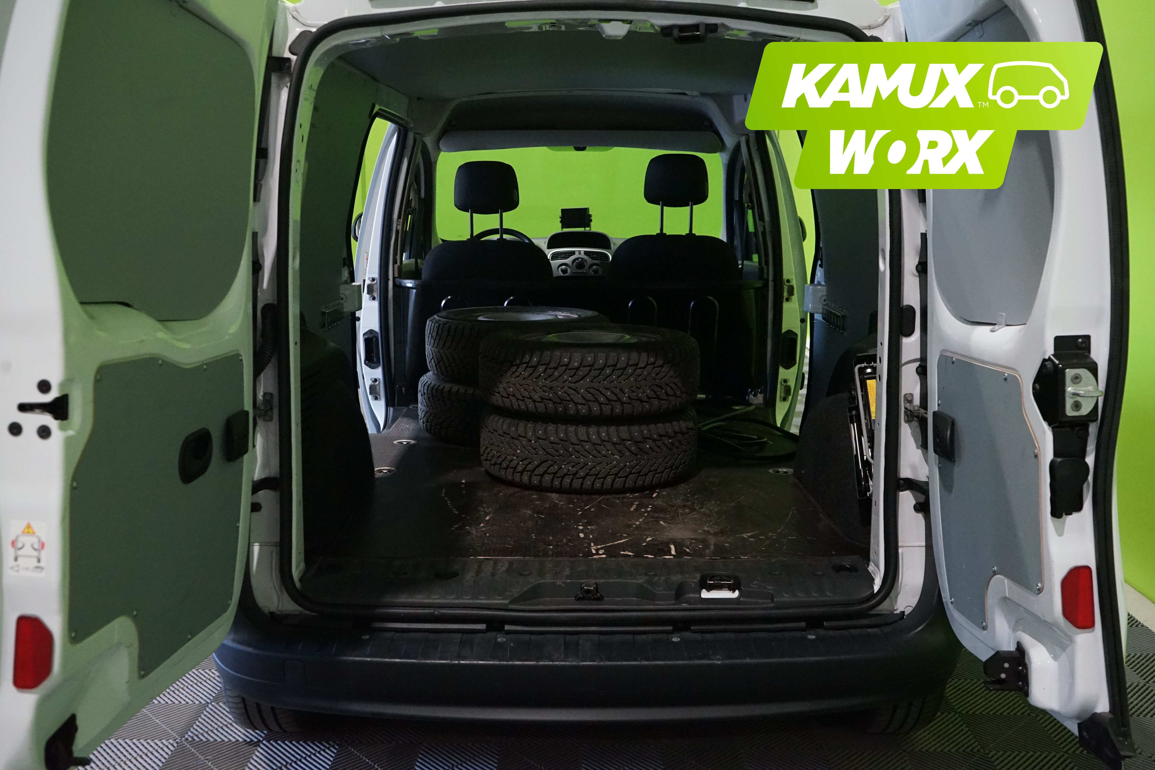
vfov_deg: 40.0
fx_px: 1059
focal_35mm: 33
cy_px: 385
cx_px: 578
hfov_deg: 57.2
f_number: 7.1
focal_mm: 33
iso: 6400
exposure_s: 1/160
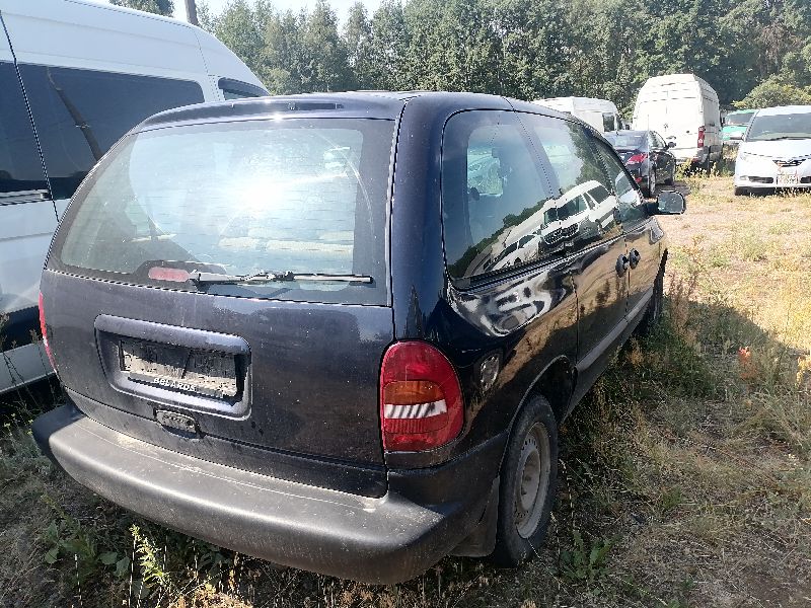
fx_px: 609
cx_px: 406
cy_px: 304
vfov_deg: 53.1
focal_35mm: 26
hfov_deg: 67.3
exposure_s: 1/758
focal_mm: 4.25
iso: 50
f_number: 1.8
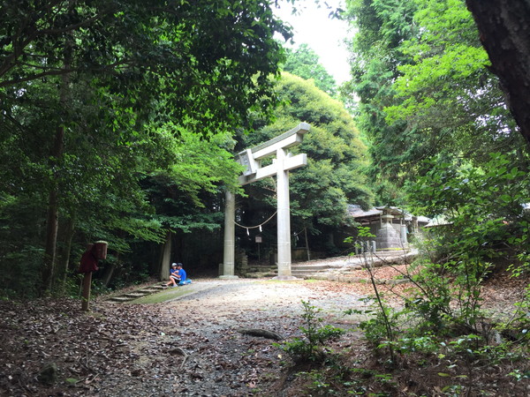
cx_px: 265
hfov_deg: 61.7
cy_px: 198
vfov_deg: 48.2
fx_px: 444
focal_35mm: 29
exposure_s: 1/60
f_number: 2.2
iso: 32
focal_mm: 4.15
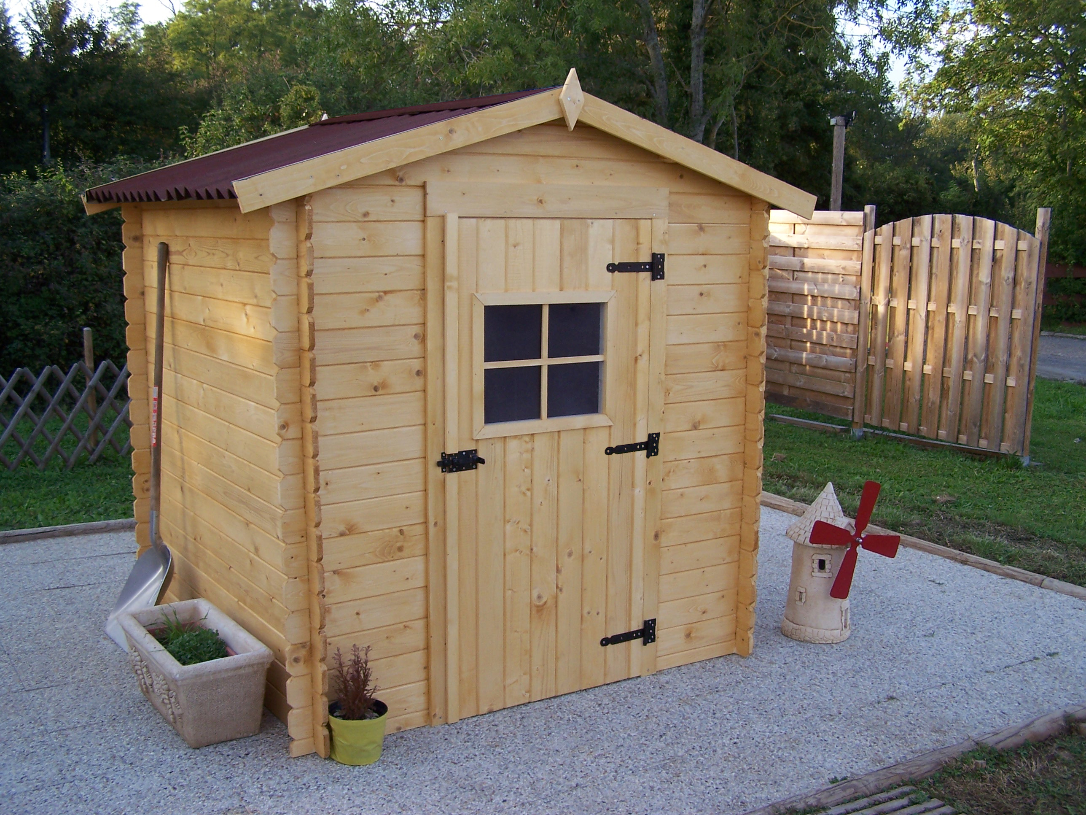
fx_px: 1192
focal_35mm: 38
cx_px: 543
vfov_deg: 37.7
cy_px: 408
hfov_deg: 49.0
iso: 80
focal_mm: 6.3
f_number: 2.8
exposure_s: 1/180
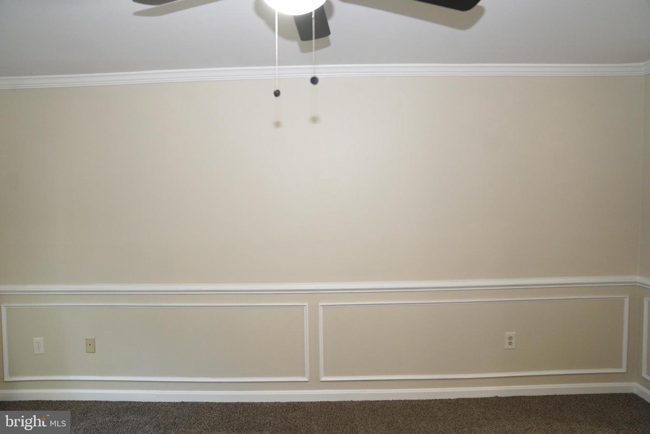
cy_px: 217
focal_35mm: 24
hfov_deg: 73.7
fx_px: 433
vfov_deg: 53.1
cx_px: 325
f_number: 2.8
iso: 3200
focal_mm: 24
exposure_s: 1/160
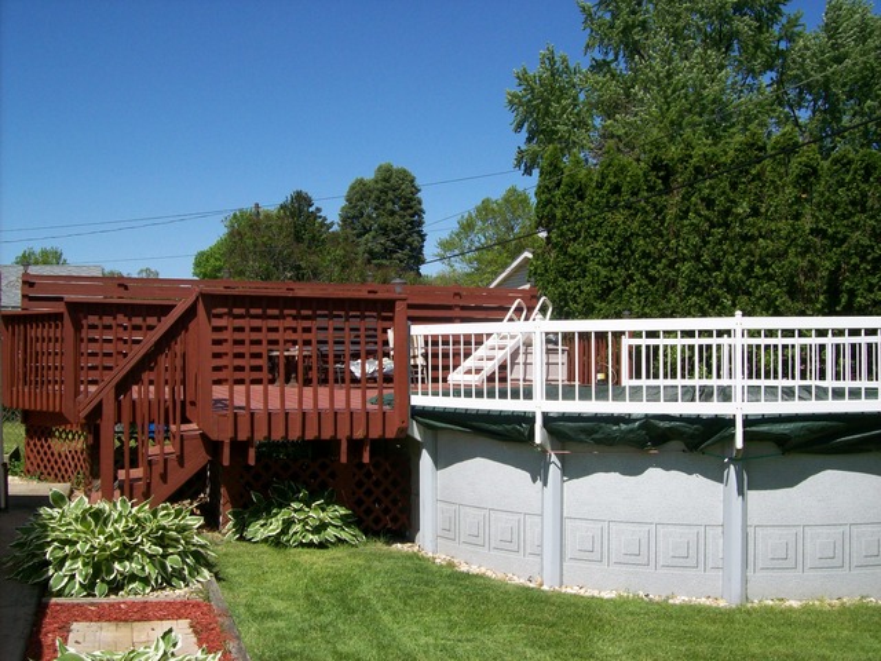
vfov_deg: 39.7
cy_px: 330
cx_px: 440
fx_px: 916
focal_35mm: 36
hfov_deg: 51.4
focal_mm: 6
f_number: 4.8
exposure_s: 1/637
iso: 80
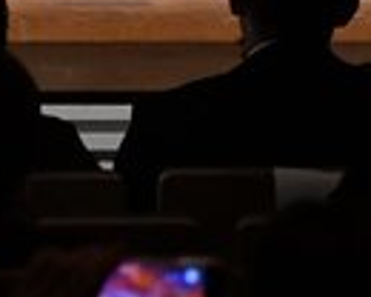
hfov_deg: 2.3
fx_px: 9234
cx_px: -124
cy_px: -400
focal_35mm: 841
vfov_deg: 1.8
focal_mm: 100
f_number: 5.6
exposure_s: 1/400
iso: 3200
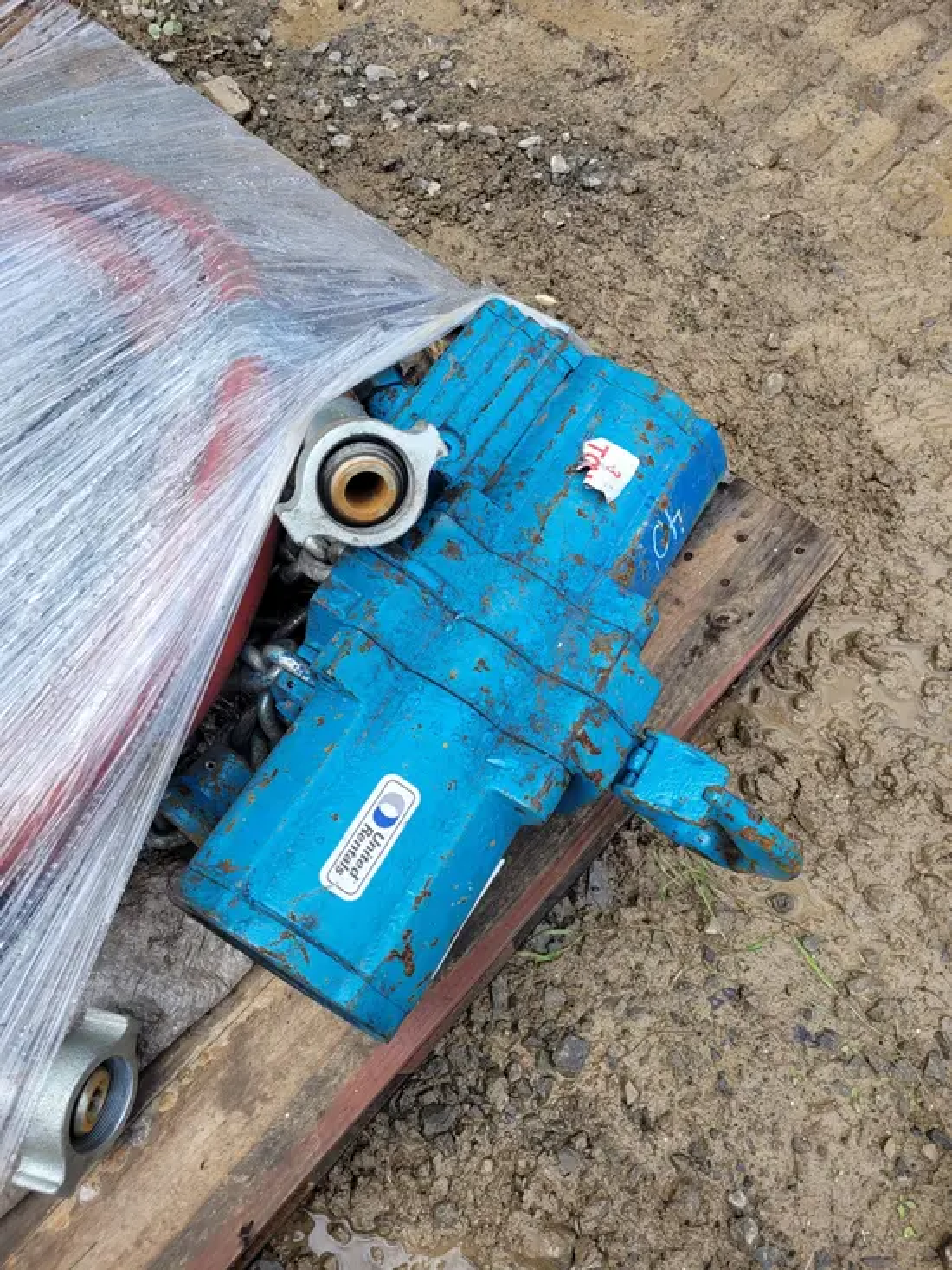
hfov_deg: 53.1
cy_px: 635
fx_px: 953
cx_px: 476
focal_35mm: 26
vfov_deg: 67.3
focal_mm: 5.4
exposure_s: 1/728
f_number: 1.8
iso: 40
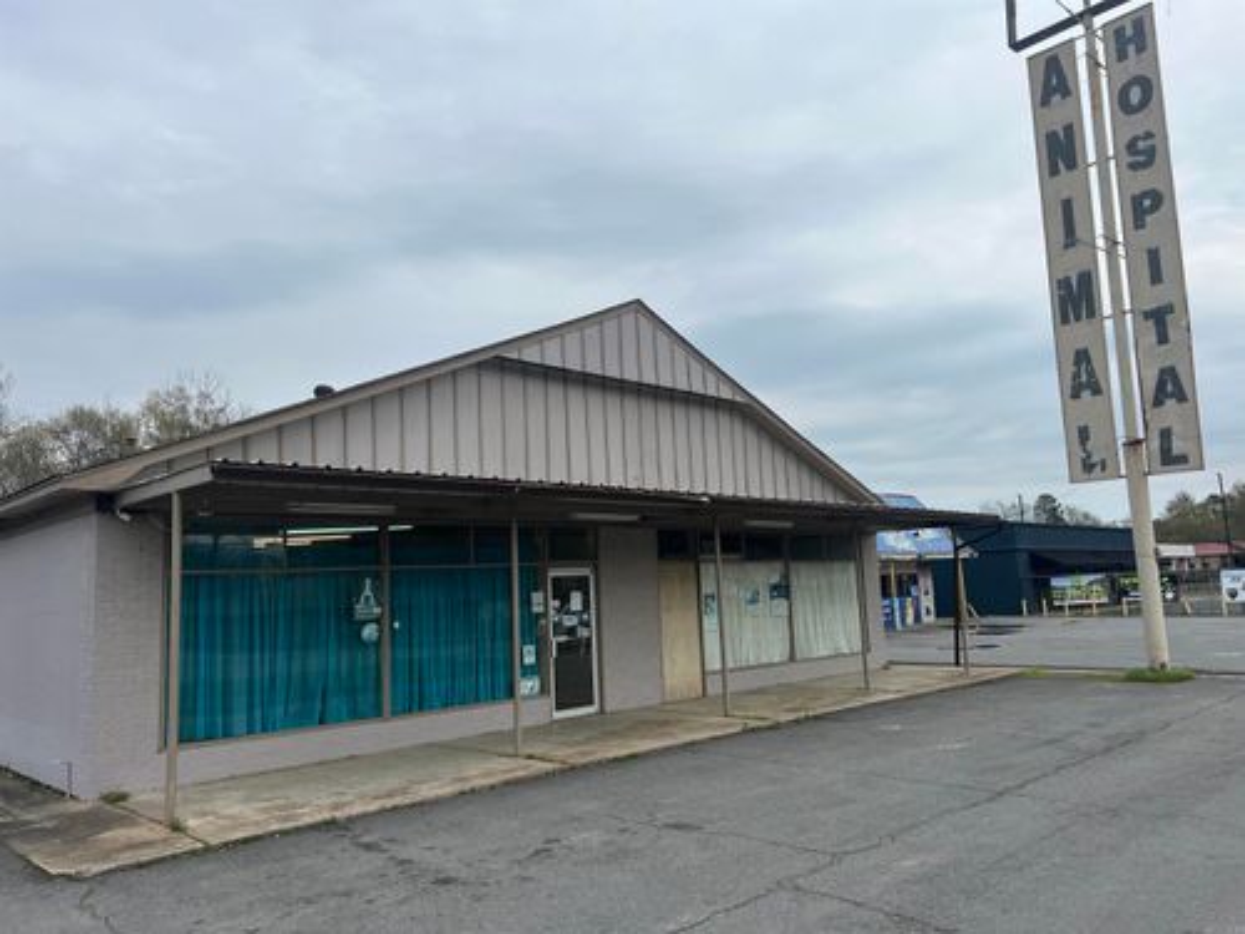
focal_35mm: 26
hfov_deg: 67.3
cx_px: 622
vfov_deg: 53.1
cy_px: 467
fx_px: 935
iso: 50
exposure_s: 1/5319
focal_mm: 5.7
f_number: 1.5
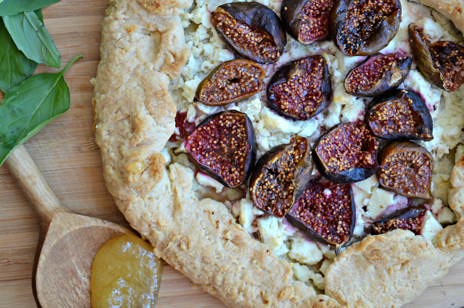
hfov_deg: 24.6
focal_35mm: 82
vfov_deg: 16.5
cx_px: 232
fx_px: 1062
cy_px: 154
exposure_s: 1/20
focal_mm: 55
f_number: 5.6
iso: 100
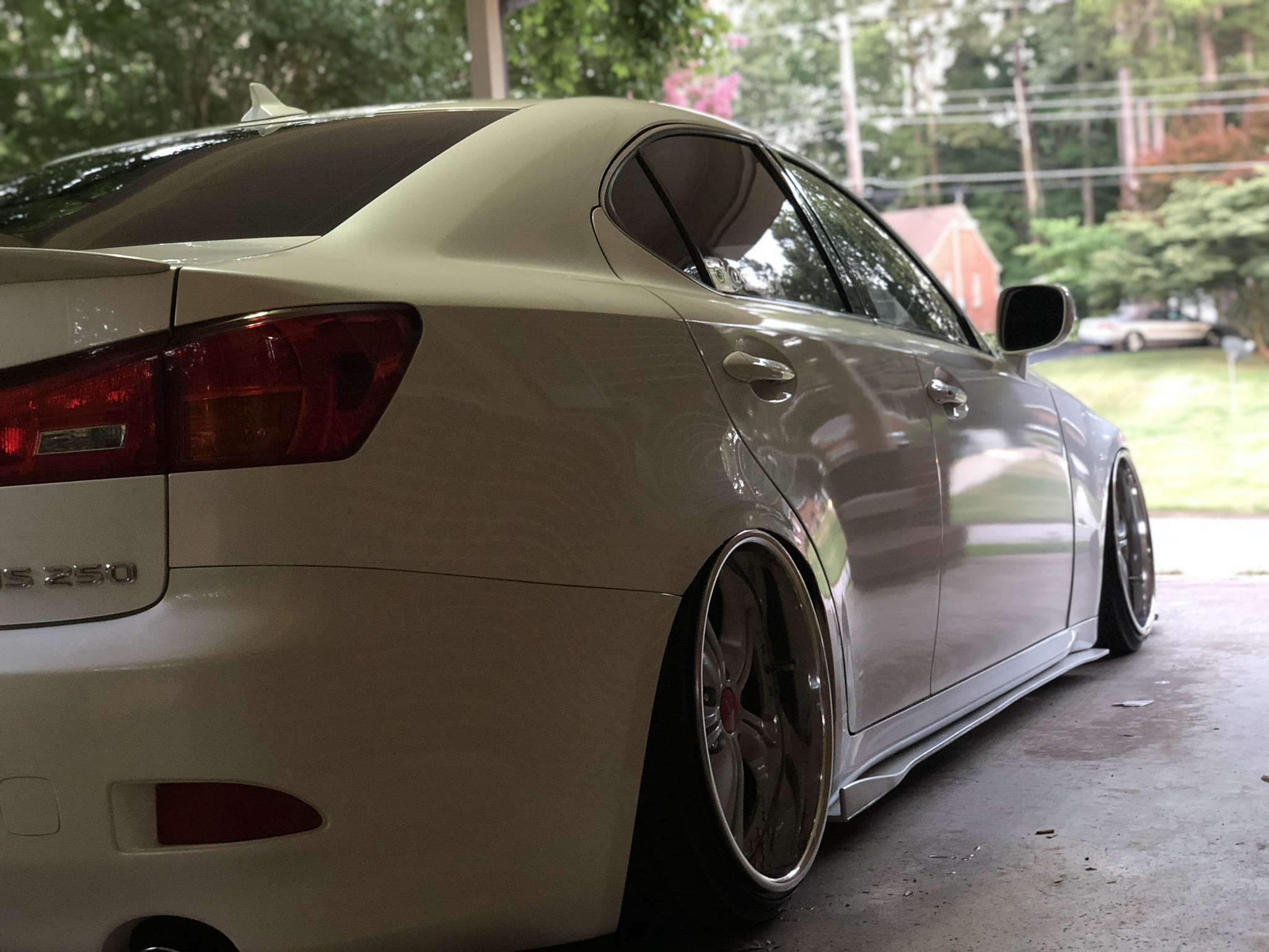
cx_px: 634
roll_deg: +4.3
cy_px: 476
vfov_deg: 28.0
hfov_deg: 36.8
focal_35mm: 52
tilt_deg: -2.5
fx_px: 1906
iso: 160
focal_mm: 6
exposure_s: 1/11
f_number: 2.4
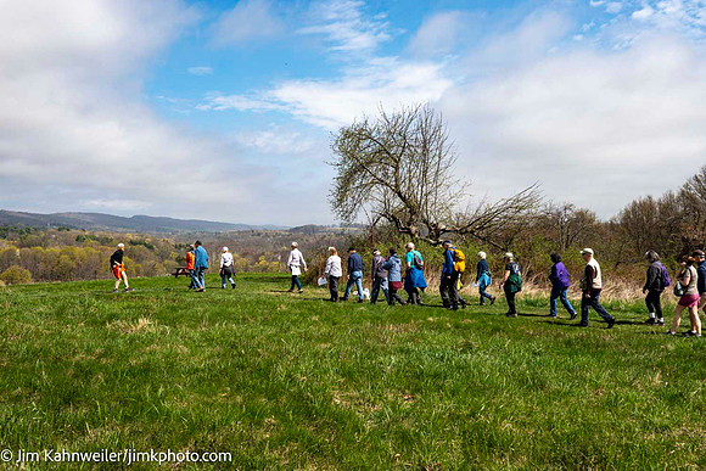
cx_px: 353
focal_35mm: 34
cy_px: 236
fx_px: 667
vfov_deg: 38.9
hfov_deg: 55.8
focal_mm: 12.76
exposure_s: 1/500
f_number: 6.3
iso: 100
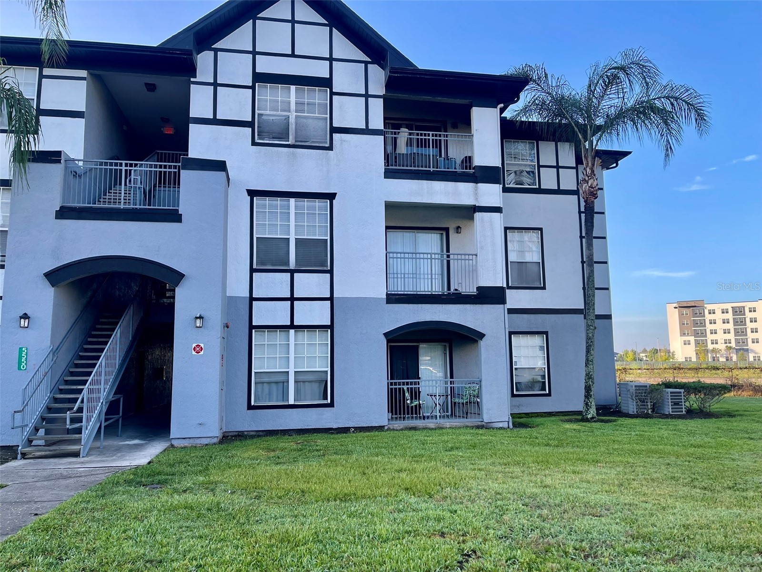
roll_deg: +0.5
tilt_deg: +7.6
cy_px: 286
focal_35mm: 26
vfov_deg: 53.1
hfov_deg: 67.3
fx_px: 572
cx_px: 381
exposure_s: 1/578
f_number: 1.6
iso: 50
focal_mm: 5.1
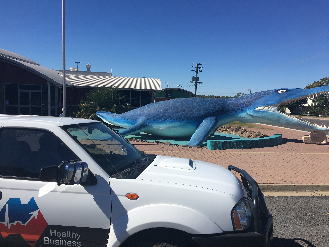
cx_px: 164
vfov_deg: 48.2
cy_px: 124
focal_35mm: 29
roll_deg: -1.4
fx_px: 276
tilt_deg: -5.2
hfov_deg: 61.7
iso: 25
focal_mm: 4.15
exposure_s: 1/2849
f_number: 2.2
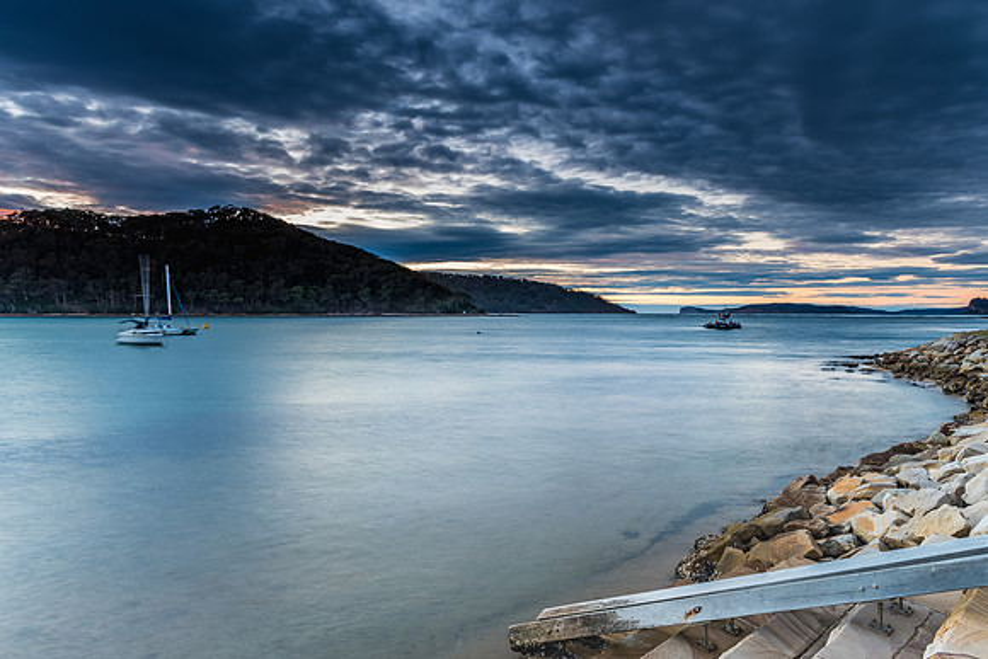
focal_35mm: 25
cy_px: 322
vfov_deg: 50.9
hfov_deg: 71.0
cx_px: 513
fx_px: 692
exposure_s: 2.5
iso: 50
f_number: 11
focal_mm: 16
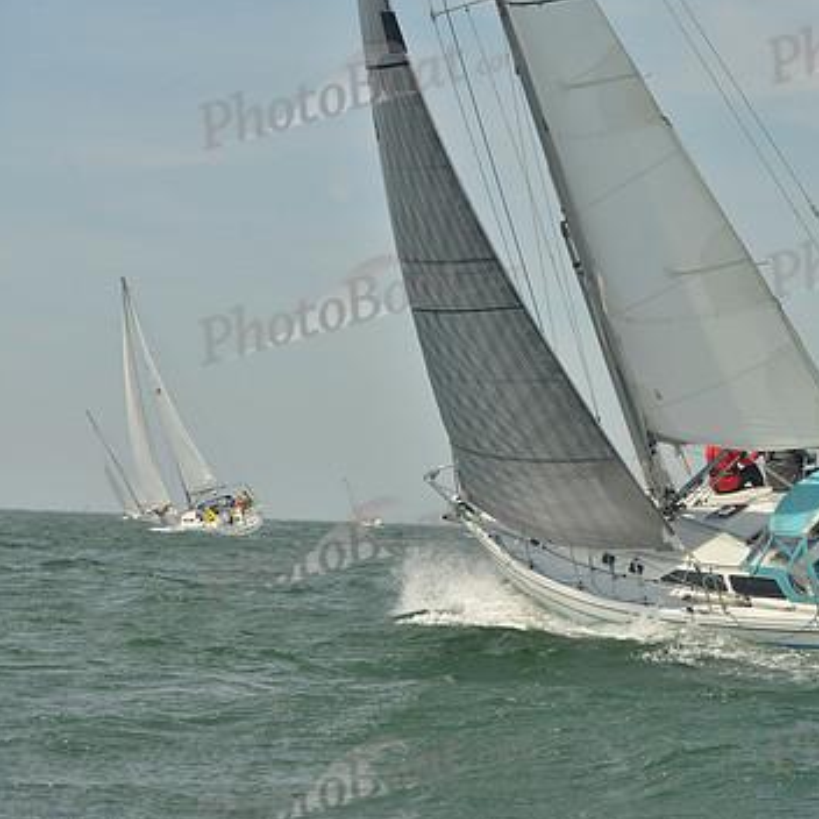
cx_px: 649
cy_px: 392
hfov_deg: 17.6
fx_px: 2623
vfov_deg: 17.7
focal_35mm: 98
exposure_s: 1/1250
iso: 200
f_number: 7.1
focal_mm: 70
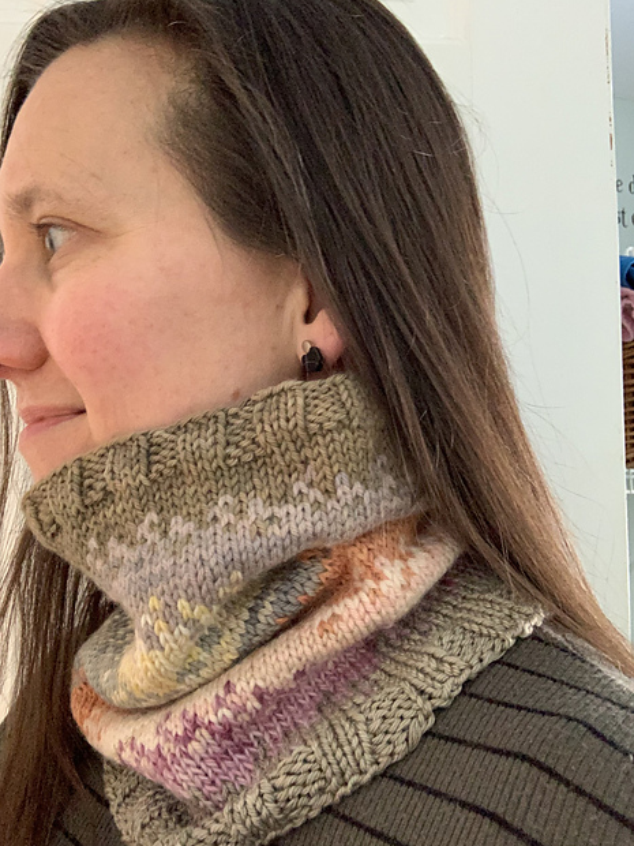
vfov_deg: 55.4
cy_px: 423
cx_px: 314
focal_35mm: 33
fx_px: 806
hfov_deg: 42.9
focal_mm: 2.87
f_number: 2.2
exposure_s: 1/32
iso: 320
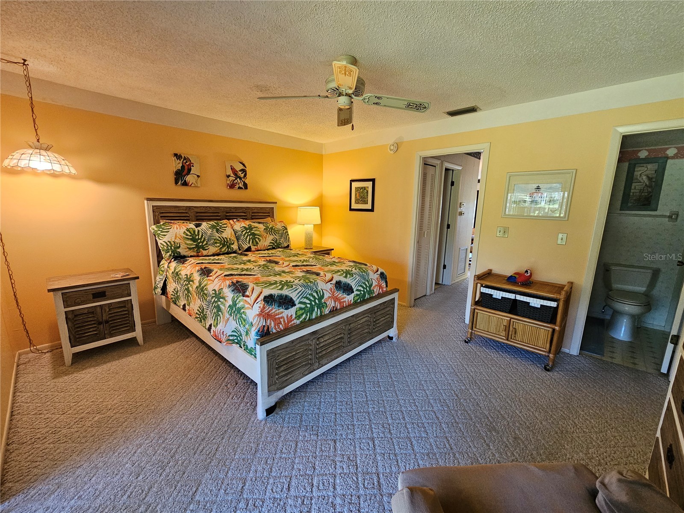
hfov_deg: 106.2
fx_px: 257
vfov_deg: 89.9
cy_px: 256
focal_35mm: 13
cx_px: 342
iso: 400
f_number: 2.2
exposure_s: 1/60
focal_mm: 2.2
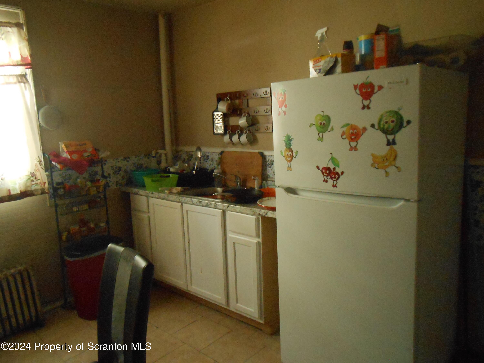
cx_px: 242
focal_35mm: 26
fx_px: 364
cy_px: 182
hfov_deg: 67.3
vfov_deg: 53.1
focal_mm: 4.6
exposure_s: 1/50
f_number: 3.5
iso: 800
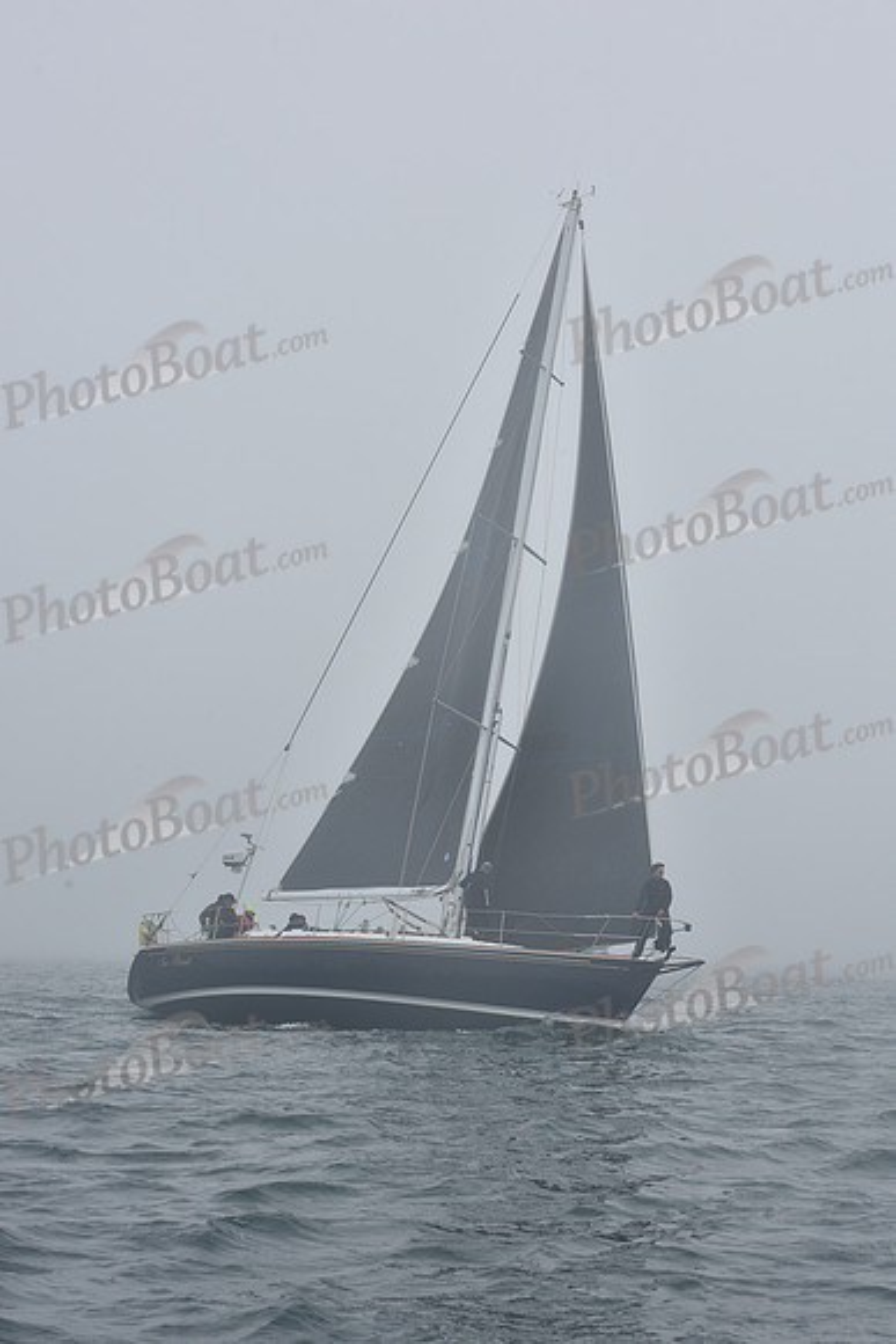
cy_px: 672
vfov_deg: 28.8
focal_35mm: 70
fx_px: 2612
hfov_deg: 19.5
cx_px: 448
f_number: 11
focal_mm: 70
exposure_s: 1/800
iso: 250
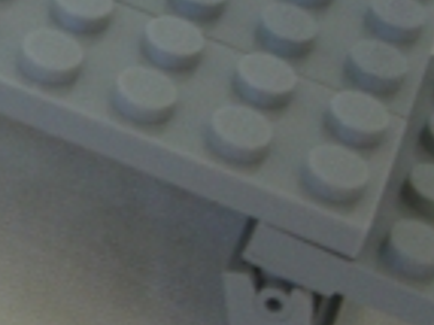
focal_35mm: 170
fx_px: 2130
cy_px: 176
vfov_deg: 8.7
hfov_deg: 11.3
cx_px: -164
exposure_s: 1/25
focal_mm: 6.2
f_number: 2.7
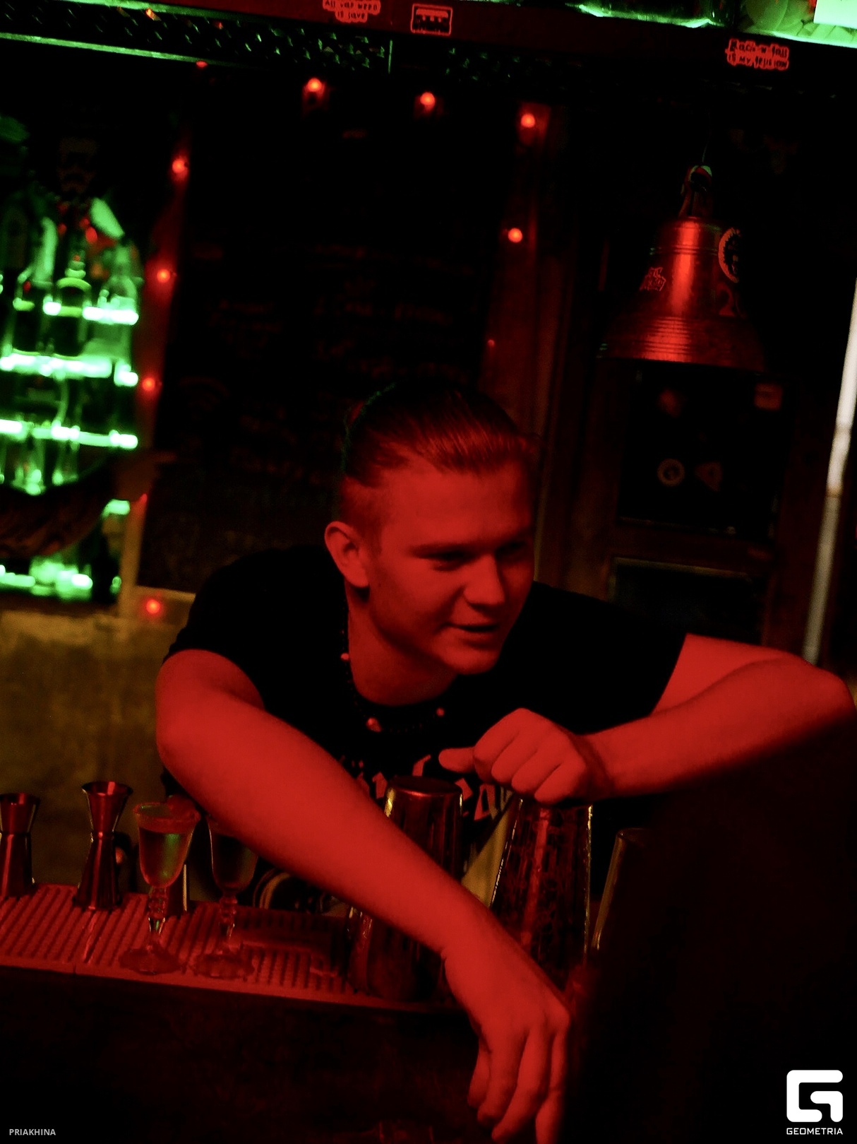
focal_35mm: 51
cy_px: 572
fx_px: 1684
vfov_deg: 37.5
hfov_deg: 28.6
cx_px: 428
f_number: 2.2
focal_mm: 25
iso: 800
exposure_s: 1/160
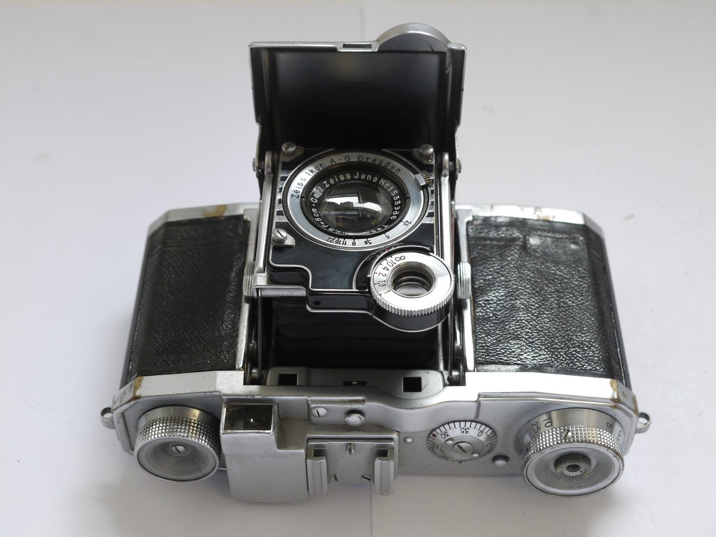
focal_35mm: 62
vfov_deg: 23.7
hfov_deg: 31.2
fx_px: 1282
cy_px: 268
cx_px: 358
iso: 400
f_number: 10
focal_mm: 31
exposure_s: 1/20
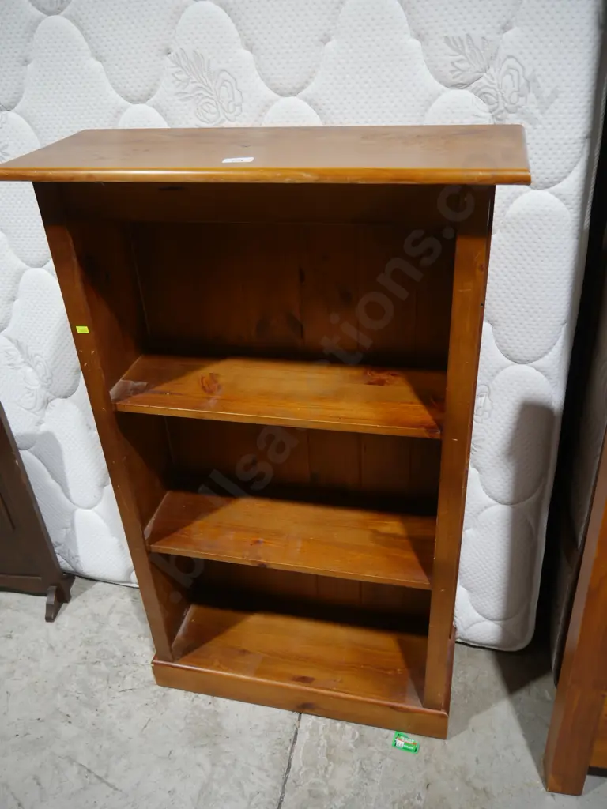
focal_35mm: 28
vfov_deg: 63.4
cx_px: 304
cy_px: 404
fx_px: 655
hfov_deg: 49.7
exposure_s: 1/60
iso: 250
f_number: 3.5
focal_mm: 14
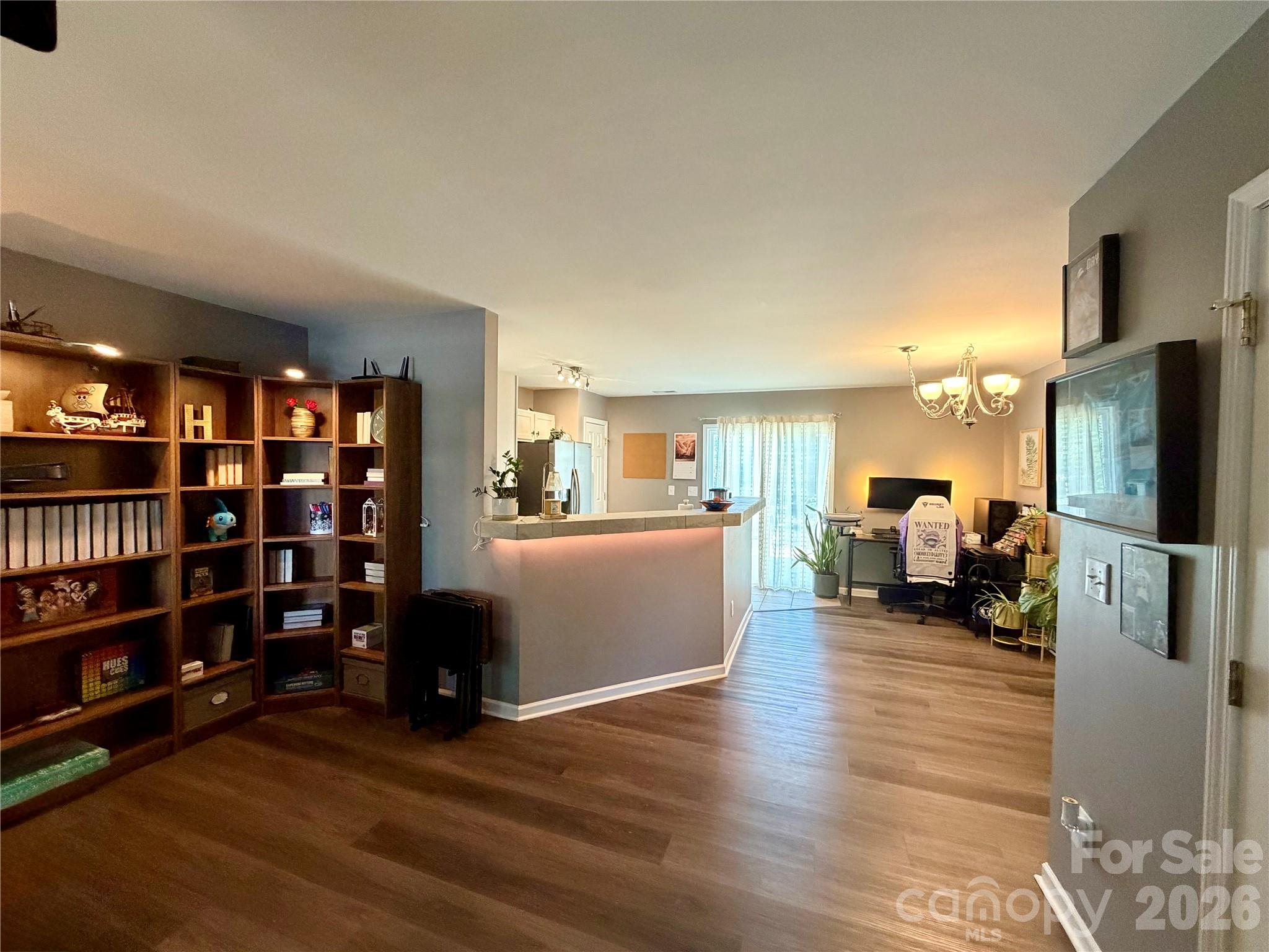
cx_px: 634
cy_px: 476
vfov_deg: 85.7
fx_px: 513
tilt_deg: -2.0
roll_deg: -0.8
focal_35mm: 14
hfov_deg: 102.1
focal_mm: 2.22
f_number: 2.2
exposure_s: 1/60
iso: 500
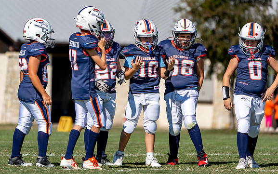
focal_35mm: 451
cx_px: 143
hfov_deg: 4.7
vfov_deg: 2.9
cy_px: 78
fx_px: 3418
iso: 125
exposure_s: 1/1250
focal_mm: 400
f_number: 5.6
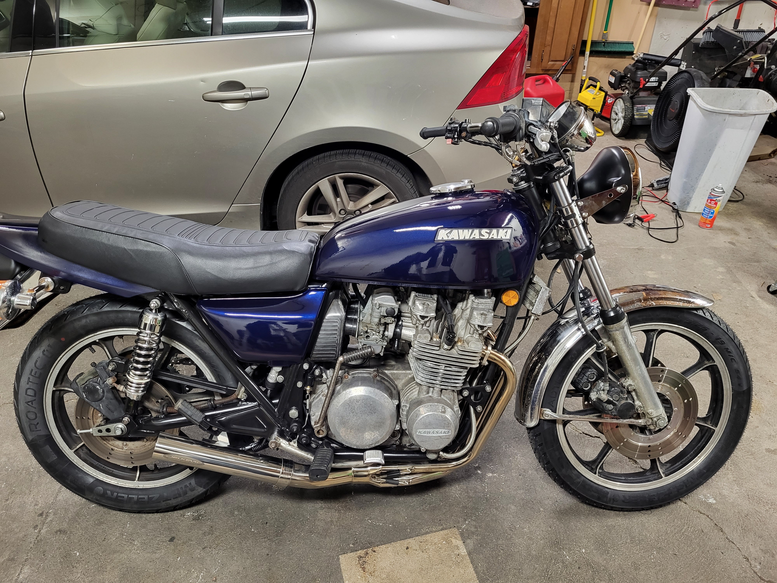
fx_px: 584
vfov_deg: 53.1
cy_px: 292
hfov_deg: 67.3
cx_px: 388
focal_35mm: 26
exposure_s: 1/40
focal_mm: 5.4
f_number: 1.8
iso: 250
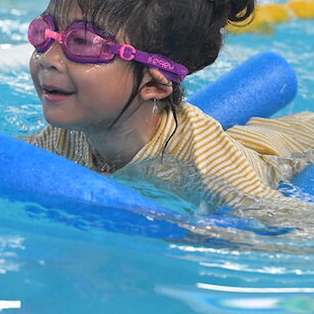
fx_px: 1970
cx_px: 38
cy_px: 56
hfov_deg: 9.1
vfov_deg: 9.1
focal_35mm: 192
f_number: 4
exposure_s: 1/160
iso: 3200
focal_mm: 70
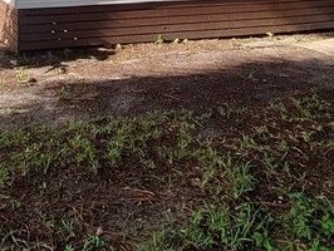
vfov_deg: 25.9
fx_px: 483
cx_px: 10
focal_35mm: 50
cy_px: -54
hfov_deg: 35.0
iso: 50
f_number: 2.2
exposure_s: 1/453
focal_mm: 1.74
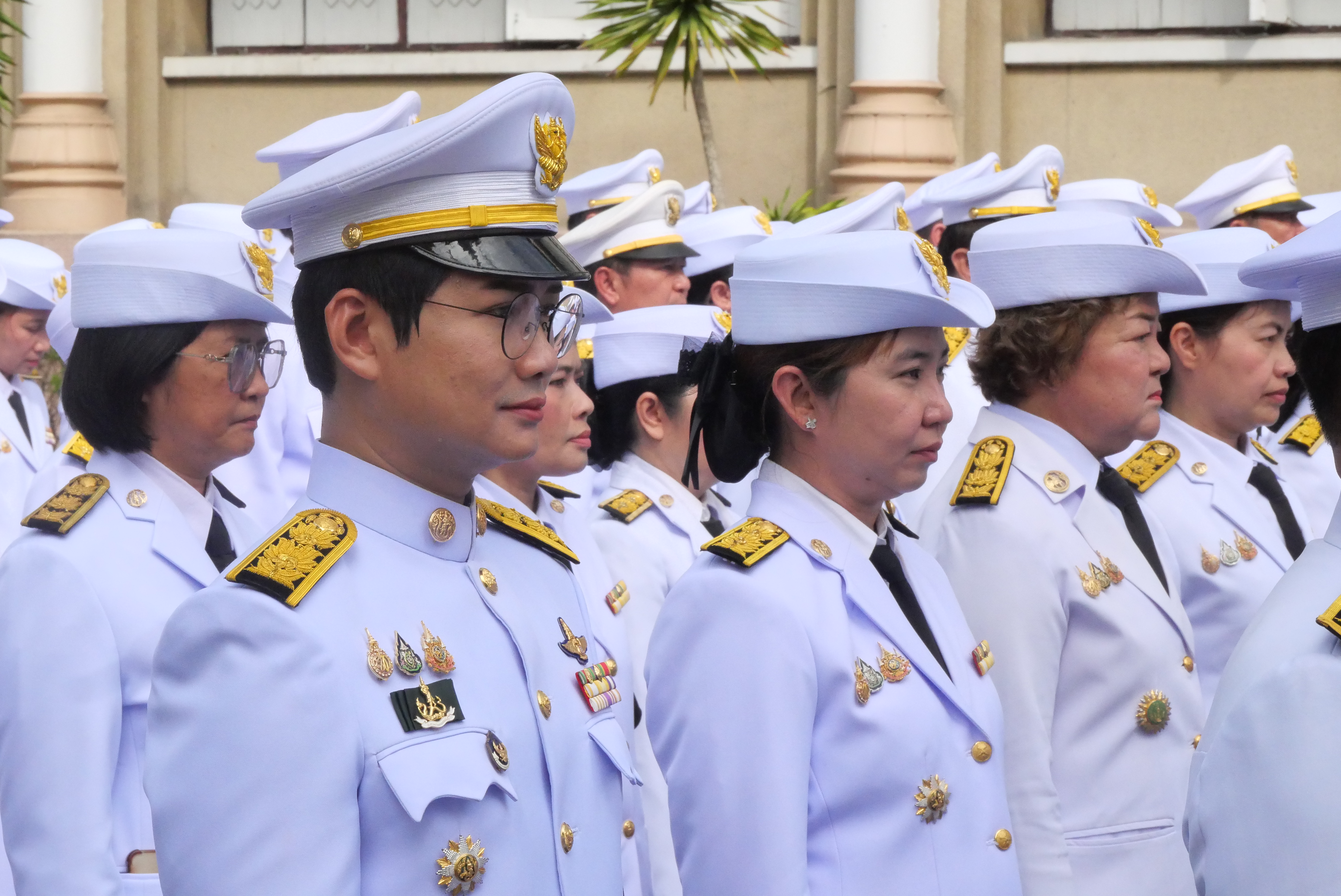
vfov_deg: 12.0
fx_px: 4249
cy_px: 448
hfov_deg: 17.9
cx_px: 670
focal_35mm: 114
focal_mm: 55
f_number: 14
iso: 3200
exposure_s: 1/1600
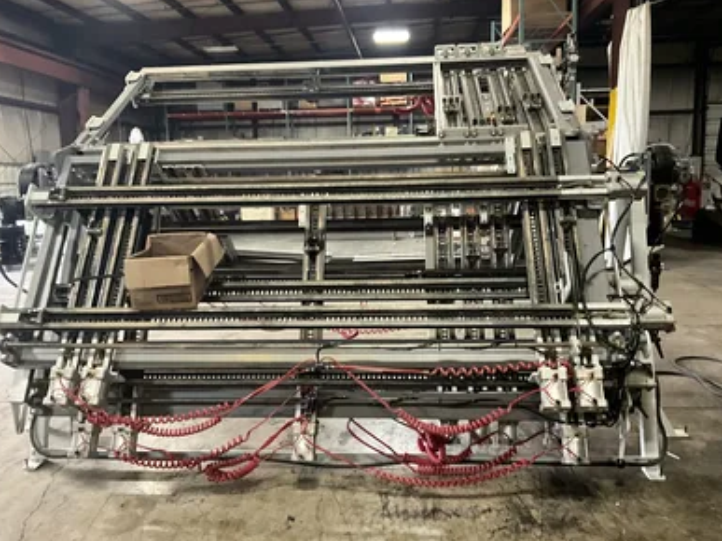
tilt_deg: -8.6
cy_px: 269
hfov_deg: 60.0
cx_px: 360
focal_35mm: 30
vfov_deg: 46.8
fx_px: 626
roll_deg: +1.0
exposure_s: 1/40
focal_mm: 3
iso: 320
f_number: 1.8
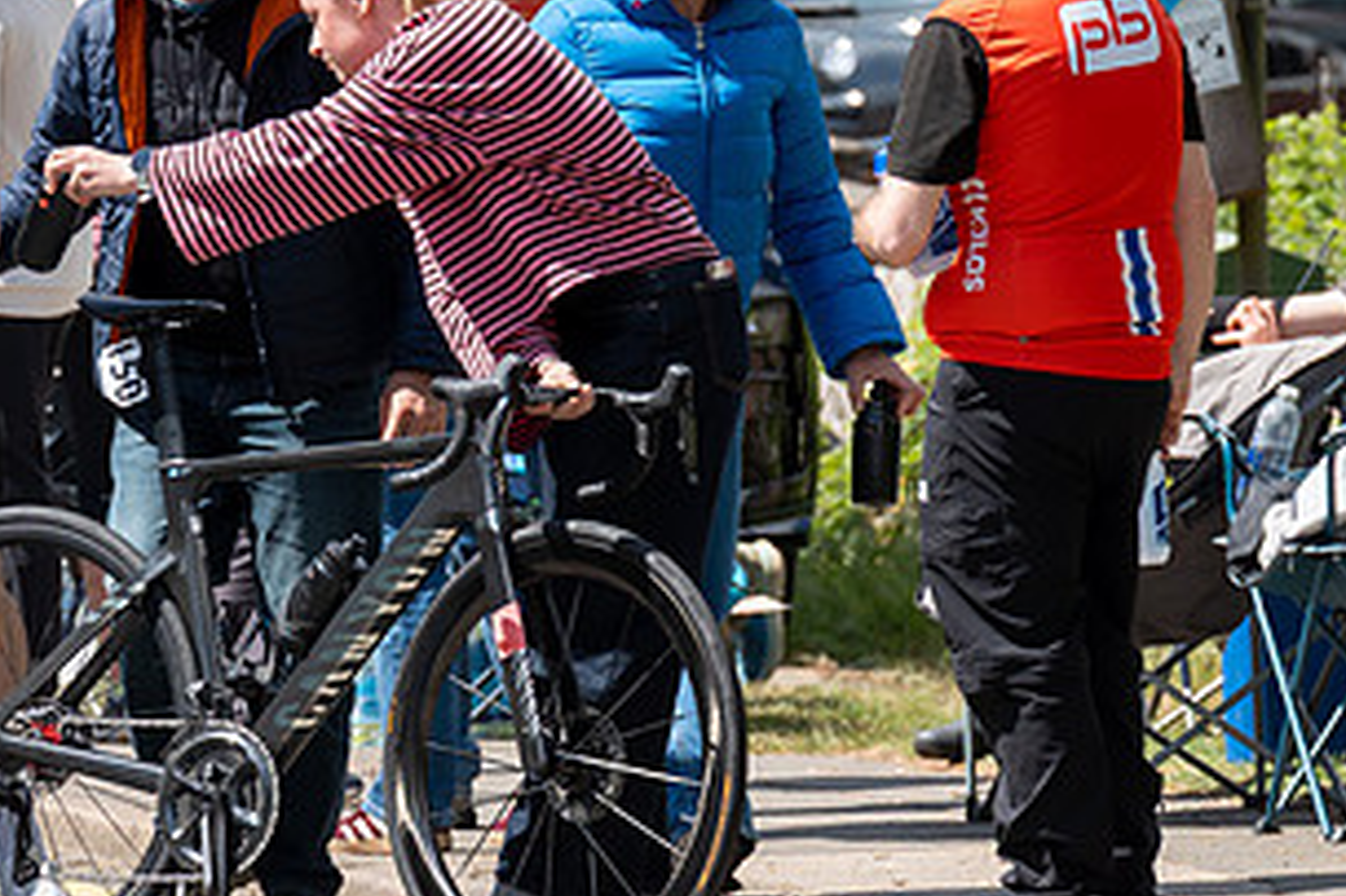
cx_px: -178
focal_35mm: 566
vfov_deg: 2.4
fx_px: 21150
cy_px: 245
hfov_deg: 3.6
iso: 320
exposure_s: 1/1000
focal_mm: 200
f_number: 5.6
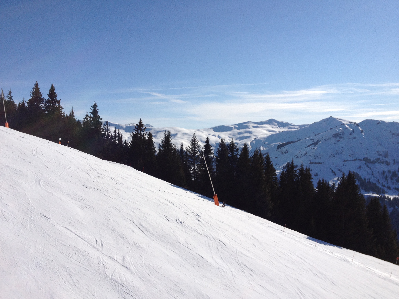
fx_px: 403
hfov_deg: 52.6
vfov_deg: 40.7
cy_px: 150
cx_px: 200
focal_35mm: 35
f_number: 2.4
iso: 64
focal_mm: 4.28
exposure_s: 1/4608
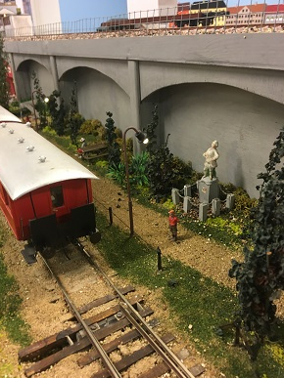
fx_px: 328
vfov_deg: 60.0
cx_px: 140
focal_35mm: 30
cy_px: 188
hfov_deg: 46.8
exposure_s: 1/33
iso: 125
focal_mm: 4.15
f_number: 2.2
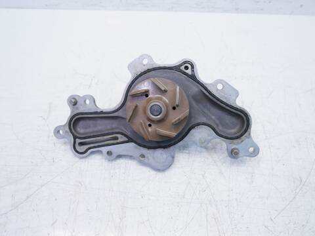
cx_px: 158
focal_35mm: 30
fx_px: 273
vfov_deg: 46.8
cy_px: 118
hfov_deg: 60.0
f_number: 3.7
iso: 200
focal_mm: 15
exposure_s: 1/80
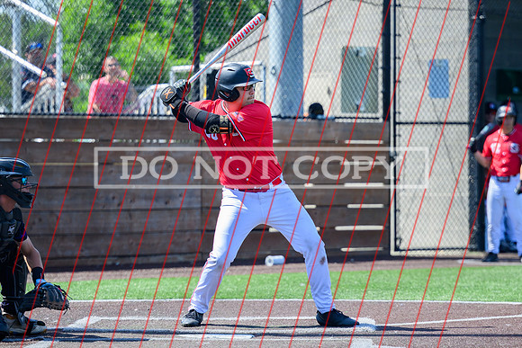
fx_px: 2494
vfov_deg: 8.0
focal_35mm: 172
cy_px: 169
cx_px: 259
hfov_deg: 12.0
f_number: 2.8
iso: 800
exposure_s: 1/3200
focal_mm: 130
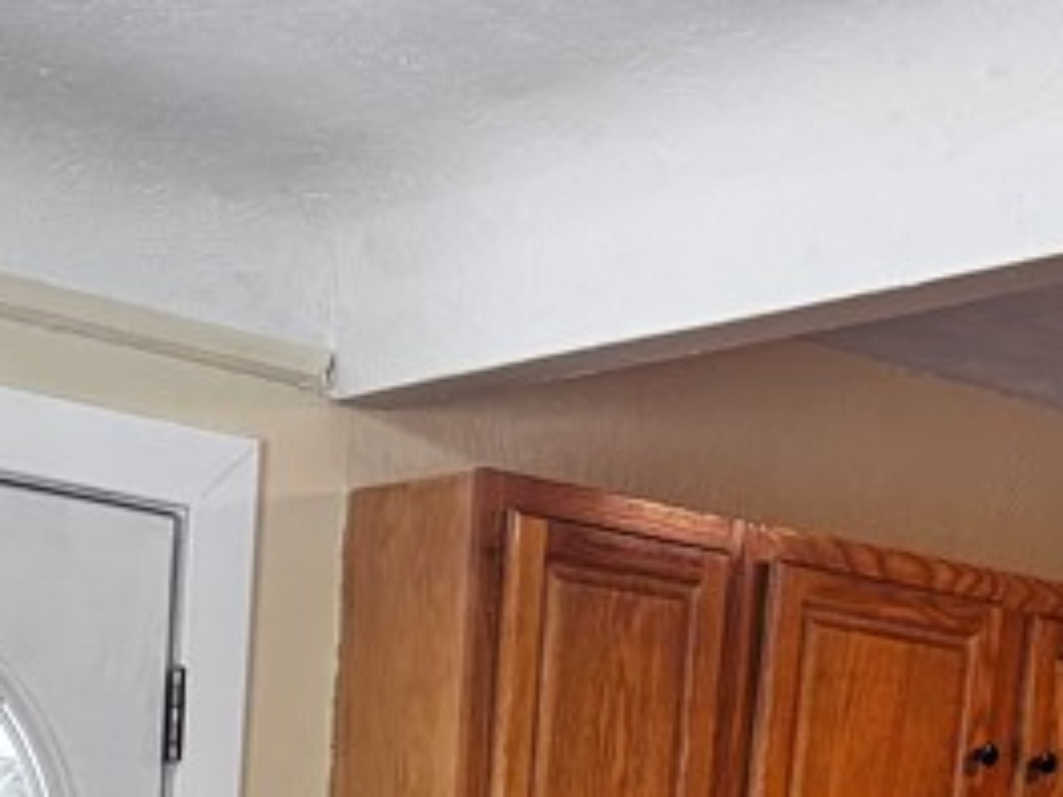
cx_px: 556
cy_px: 1352
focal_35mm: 93
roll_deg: -4.7
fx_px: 2856
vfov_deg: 14.3
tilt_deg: -8.0
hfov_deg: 21.1
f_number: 1.78
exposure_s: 1/120
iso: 160
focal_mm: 6.76
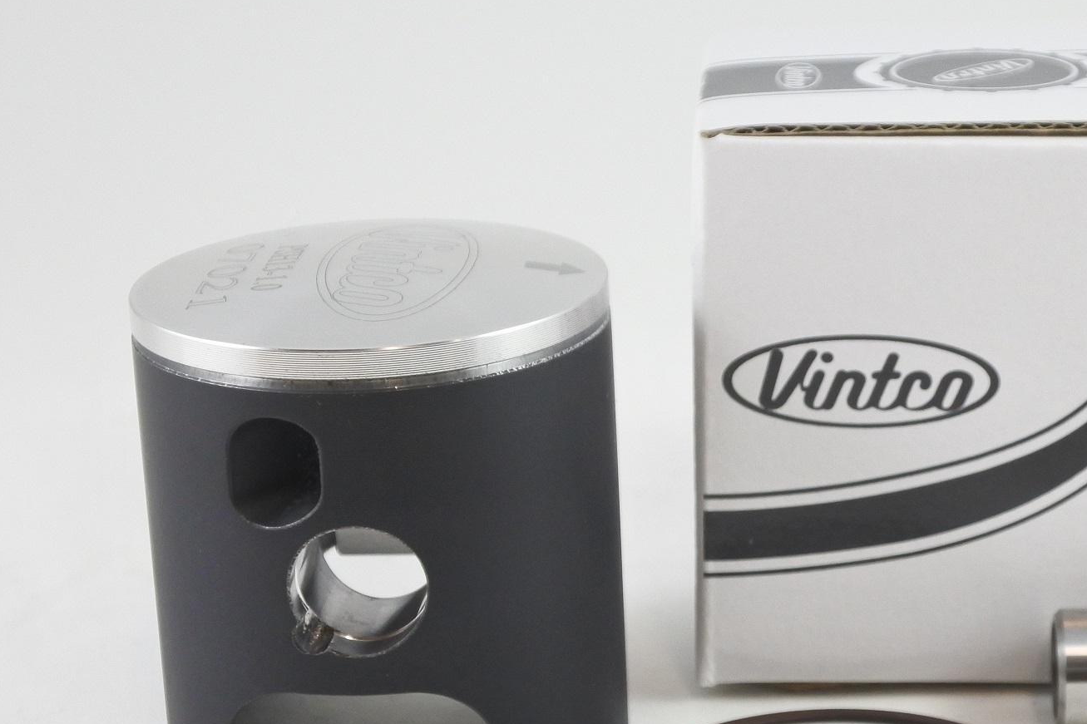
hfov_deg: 31.0
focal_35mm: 64
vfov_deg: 21.1
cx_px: 786
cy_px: 502
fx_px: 1932
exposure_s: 1/125
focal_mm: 16.1
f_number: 4.5
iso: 560
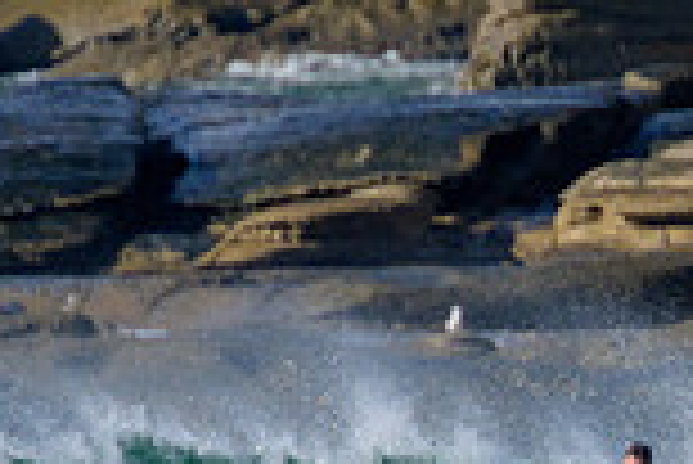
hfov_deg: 0.7
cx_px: 828
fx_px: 58015
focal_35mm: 3011
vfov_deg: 0.5
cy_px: 547
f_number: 11
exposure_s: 1/2000
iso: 800
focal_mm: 800
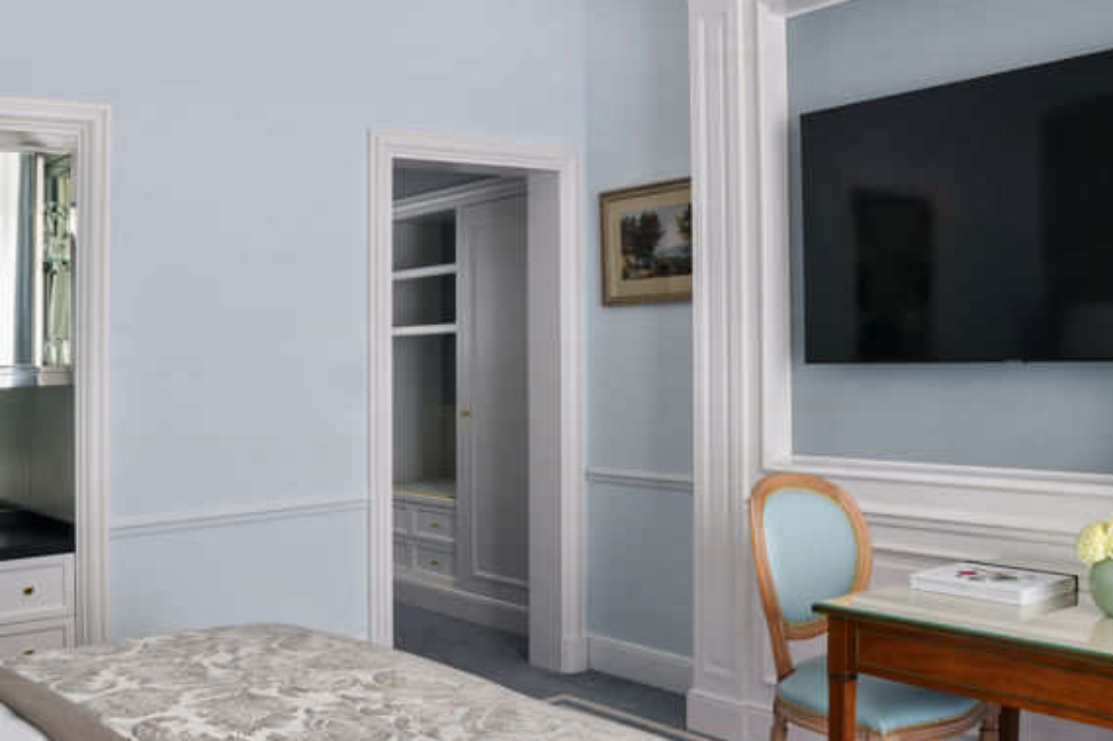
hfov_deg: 53.1
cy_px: 429
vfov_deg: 36.8
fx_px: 1113
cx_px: 501
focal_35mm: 36
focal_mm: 20
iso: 100
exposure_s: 4
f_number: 14
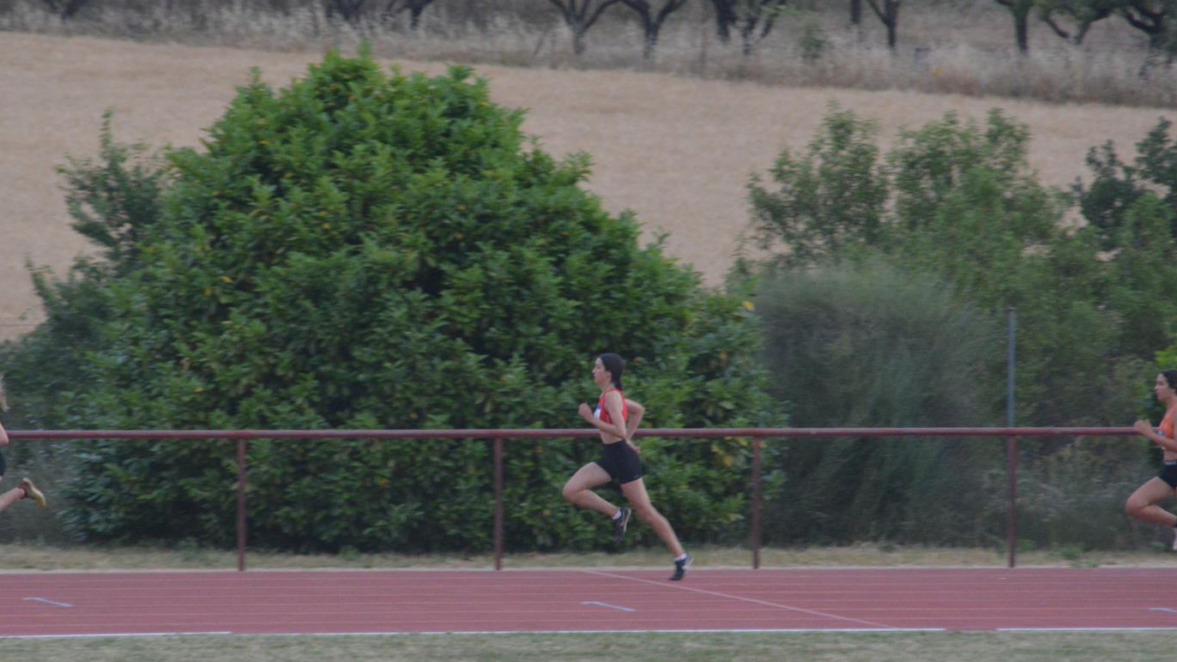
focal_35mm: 469
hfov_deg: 4.6
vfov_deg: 2.6
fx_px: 14638
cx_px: 413
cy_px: 444
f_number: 6.3
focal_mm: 200
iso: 1600
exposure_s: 1/250
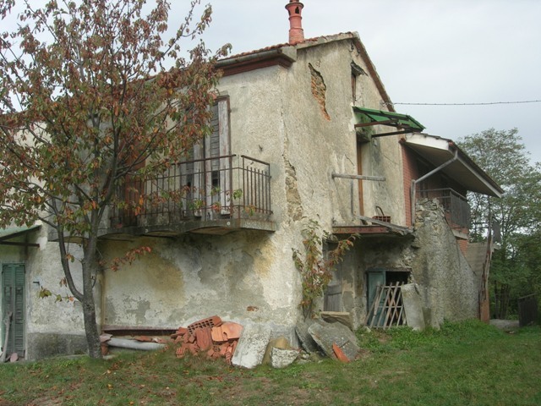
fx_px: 594
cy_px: 203
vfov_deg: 37.7
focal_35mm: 38
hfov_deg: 49.0
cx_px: 270
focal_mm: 7.8
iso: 64
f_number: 4.8
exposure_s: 1/264
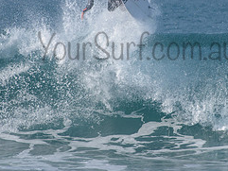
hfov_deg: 1.7
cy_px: 38
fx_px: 7842
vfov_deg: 1.3
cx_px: 135
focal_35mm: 1190
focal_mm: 500
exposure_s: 1/2000
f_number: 5.6
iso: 200
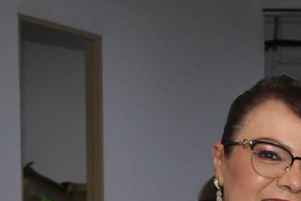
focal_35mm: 161
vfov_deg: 8.4
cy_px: 261
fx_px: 1347
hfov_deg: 11.6
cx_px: 583
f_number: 5.6
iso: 1000
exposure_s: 1/161
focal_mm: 26
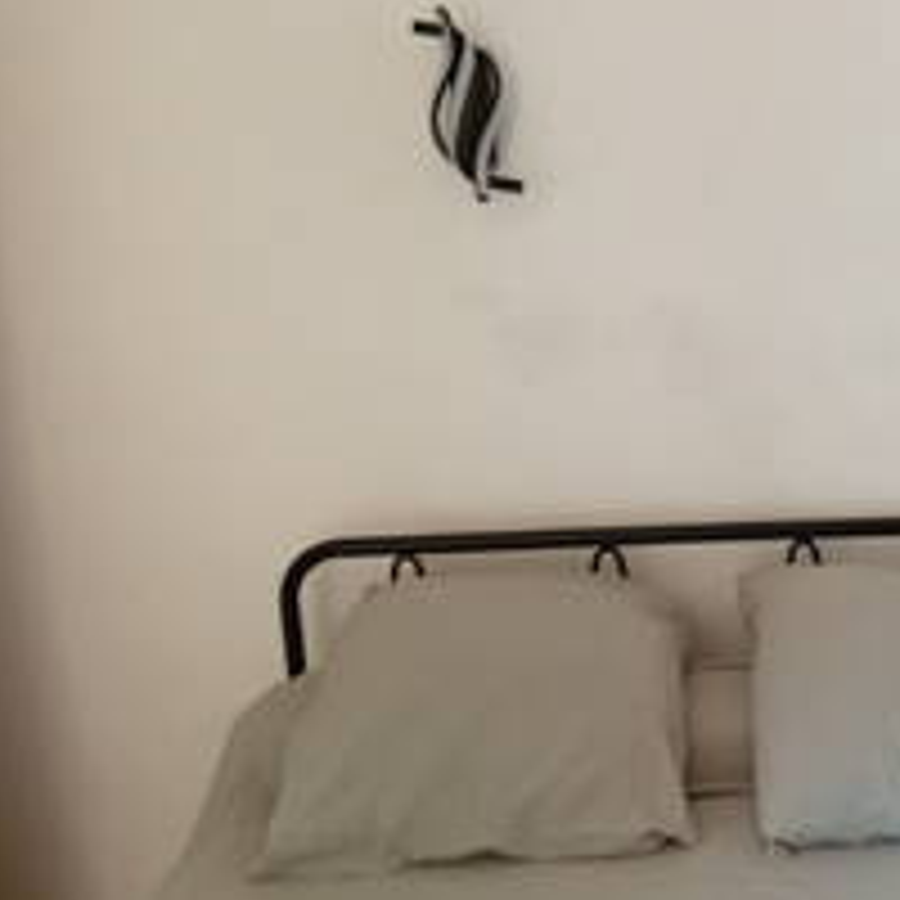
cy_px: 490
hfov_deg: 36.9
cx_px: 792
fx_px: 1265
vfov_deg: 39.1
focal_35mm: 43
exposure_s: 1/25
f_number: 1.8
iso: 752
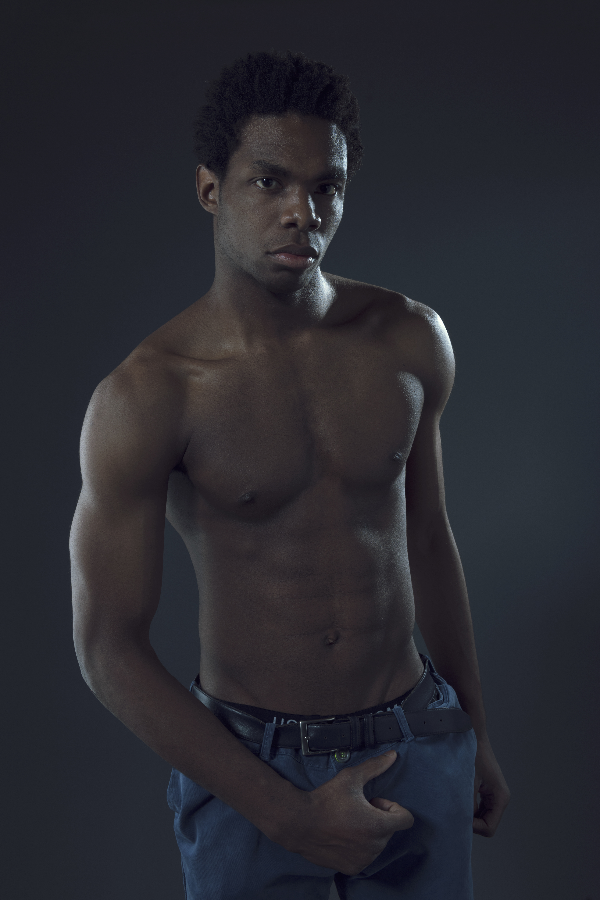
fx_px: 950
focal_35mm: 38
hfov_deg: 35.1
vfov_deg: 50.7
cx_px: 300
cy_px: 450
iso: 100
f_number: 9
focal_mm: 38
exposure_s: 1/125
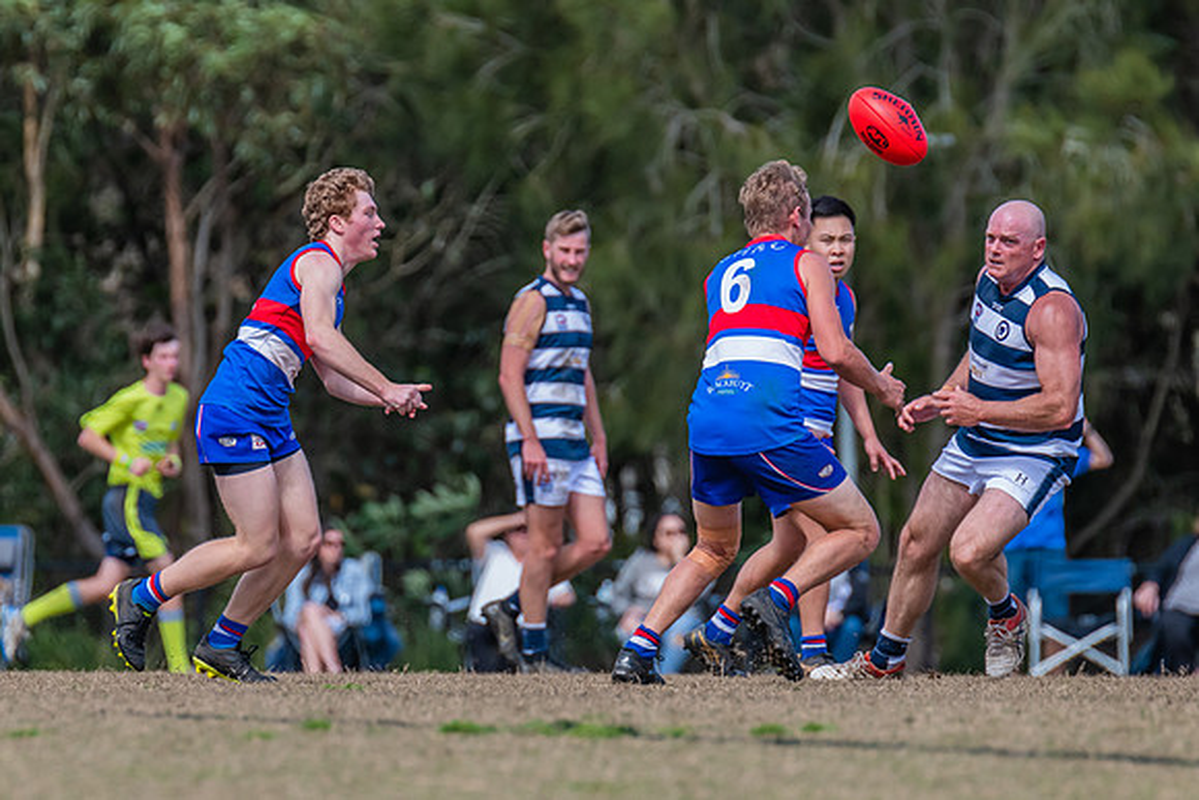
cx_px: 385
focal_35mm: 596
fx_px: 19857
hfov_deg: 3.5
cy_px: 437
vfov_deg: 2.3
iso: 800
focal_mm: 420
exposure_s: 1/2000
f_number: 5.6
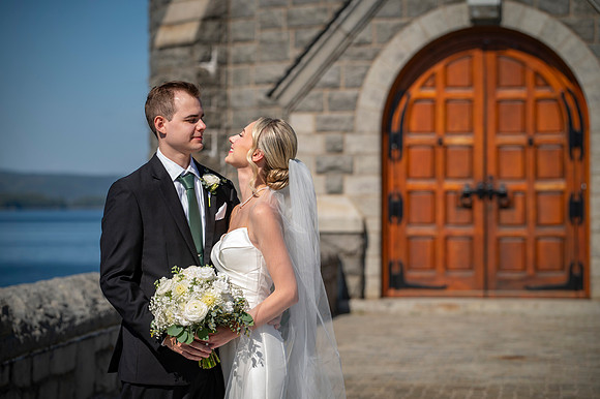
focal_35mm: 105
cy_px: 200
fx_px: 1753
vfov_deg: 13.0
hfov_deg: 19.4
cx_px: 300
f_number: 4
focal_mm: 105
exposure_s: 1/1000
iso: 50
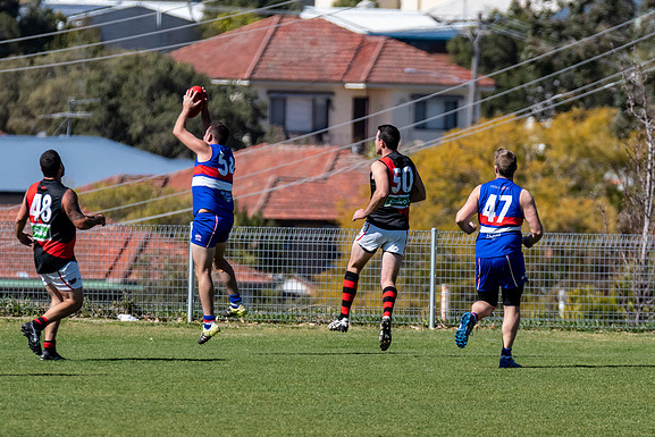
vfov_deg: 1.7
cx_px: 432
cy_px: 180
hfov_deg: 2.6
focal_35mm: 800
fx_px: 14558
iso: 800
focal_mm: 400
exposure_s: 1/2000
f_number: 8
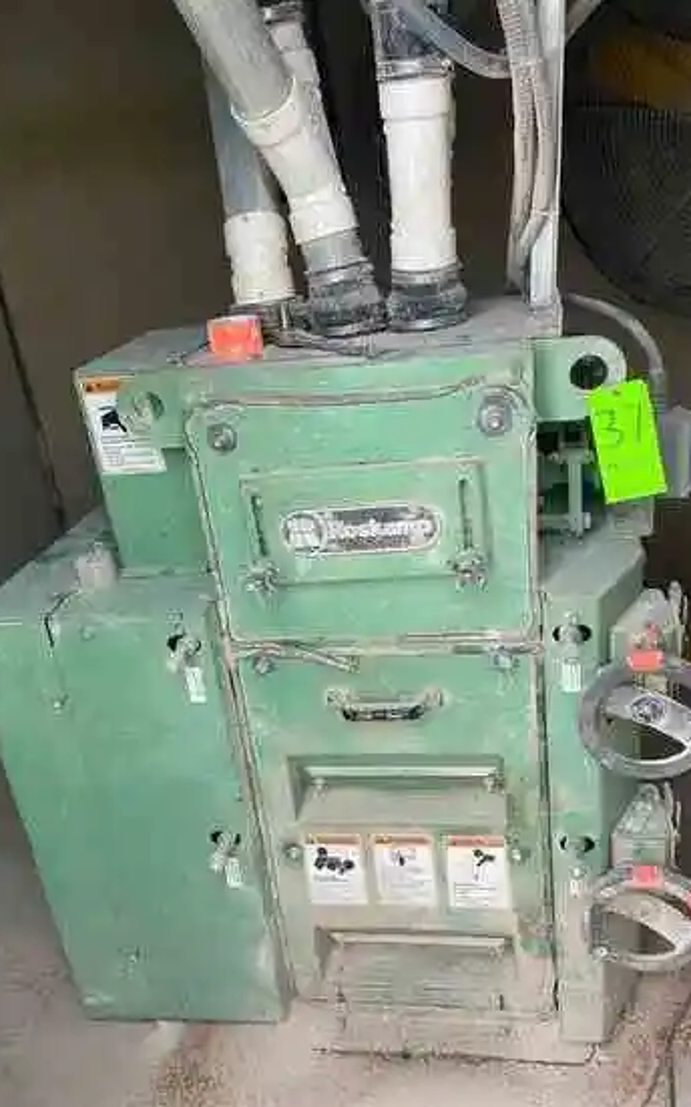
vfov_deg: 62.8
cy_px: 601
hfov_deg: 41.8
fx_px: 905
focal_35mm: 30
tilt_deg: -21.6
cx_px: 362
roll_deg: +8.0
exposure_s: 1/96
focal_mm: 4.25
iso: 125
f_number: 1.8
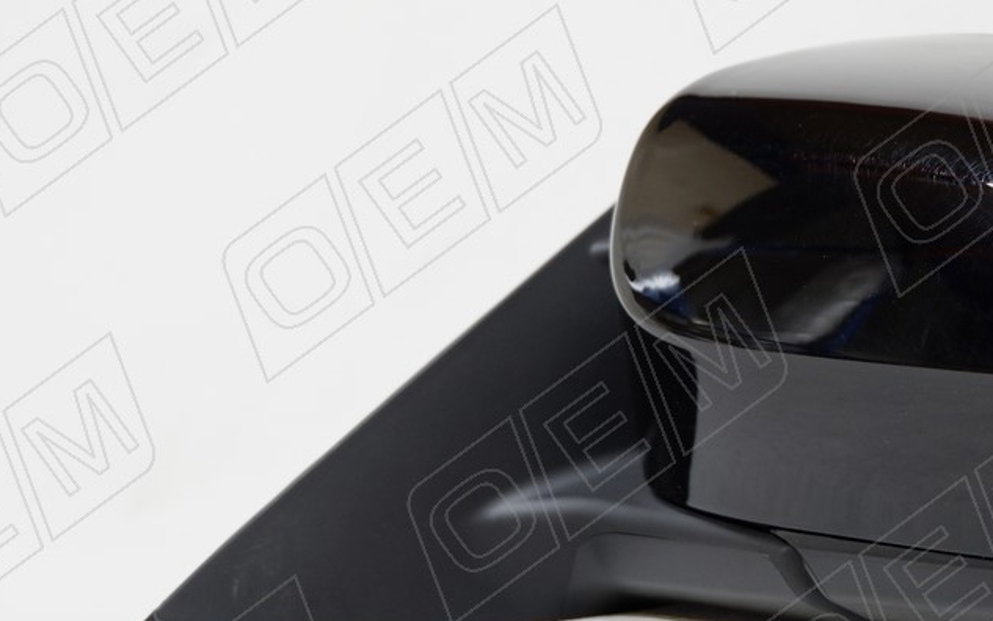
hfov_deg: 34.0
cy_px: 285
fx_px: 1516
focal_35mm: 56
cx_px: 919
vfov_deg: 23.2
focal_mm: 19.2
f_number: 3.8
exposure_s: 1/40
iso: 640
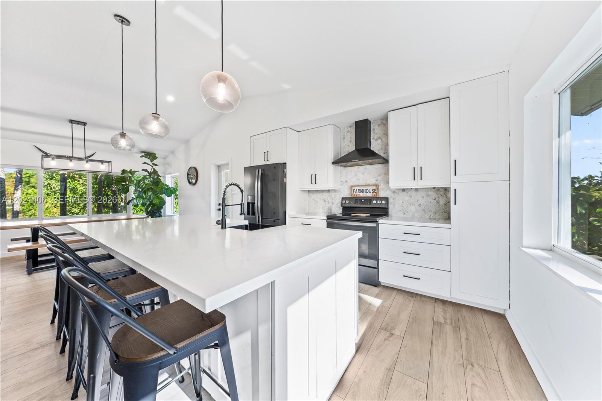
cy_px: 200
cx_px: 301
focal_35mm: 12
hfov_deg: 112.6
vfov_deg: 90.0
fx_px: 201
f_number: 7.1
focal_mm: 12
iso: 320
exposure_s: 1/10
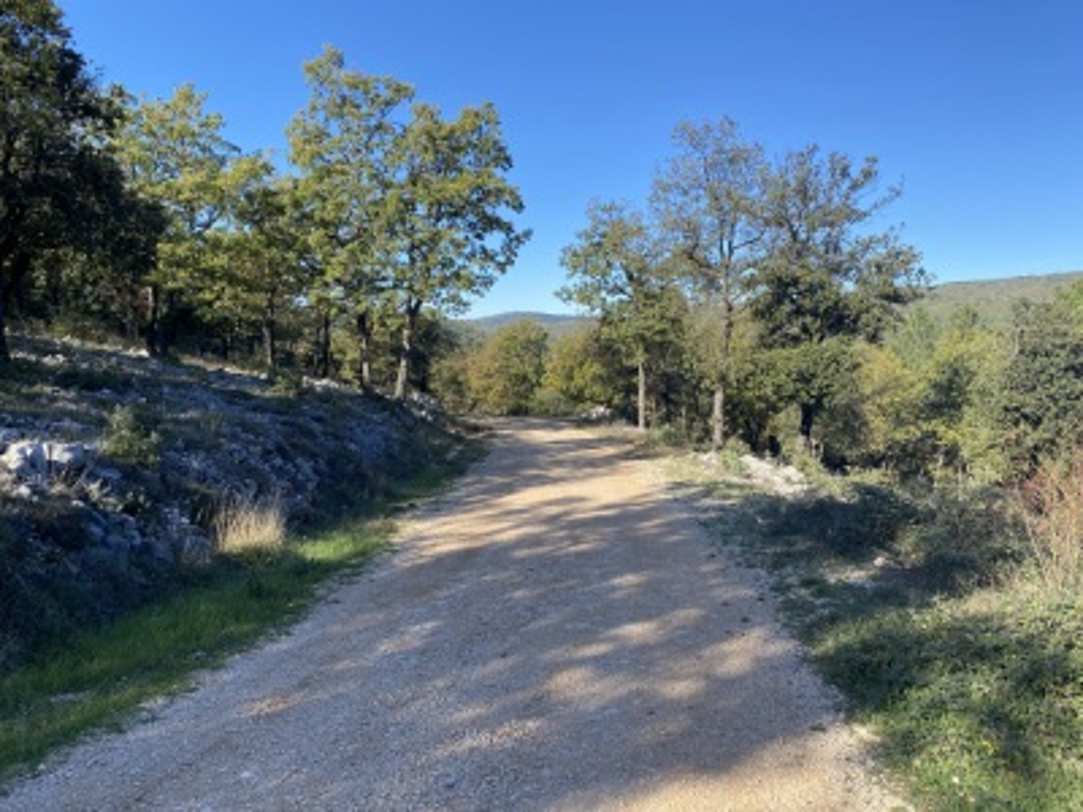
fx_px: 813
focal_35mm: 26
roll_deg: -1.8
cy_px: 406
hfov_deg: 67.3
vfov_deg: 53.1
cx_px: 542
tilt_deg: -6.6
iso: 32
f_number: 1.8
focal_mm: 4.25
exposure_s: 1/1300
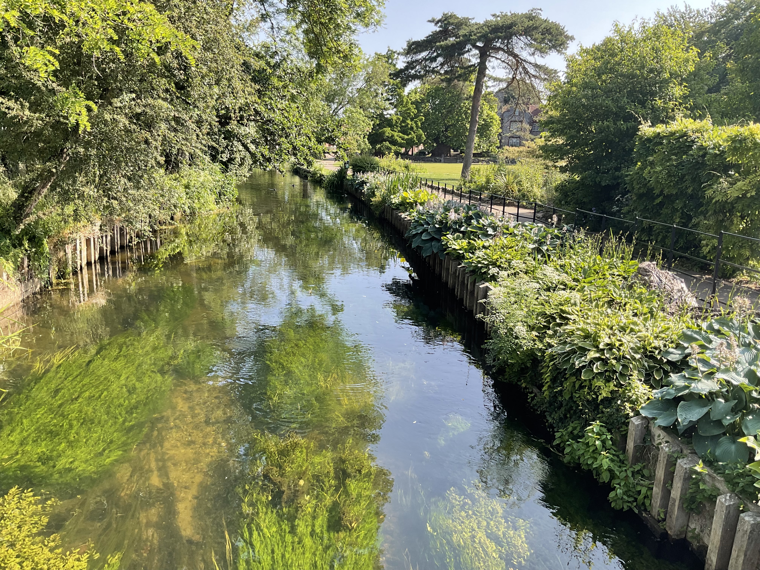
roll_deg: -1.2
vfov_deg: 48.2
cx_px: 380
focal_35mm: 29
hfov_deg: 61.7
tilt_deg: -12.6
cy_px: 285
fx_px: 637
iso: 16
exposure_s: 1/362
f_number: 1.8
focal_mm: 3
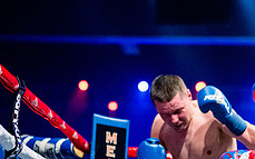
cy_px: 143
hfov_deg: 12.8
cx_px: 329
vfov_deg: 8.2
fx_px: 1105
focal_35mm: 159
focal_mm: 50
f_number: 1.4
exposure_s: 1/1600
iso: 6400
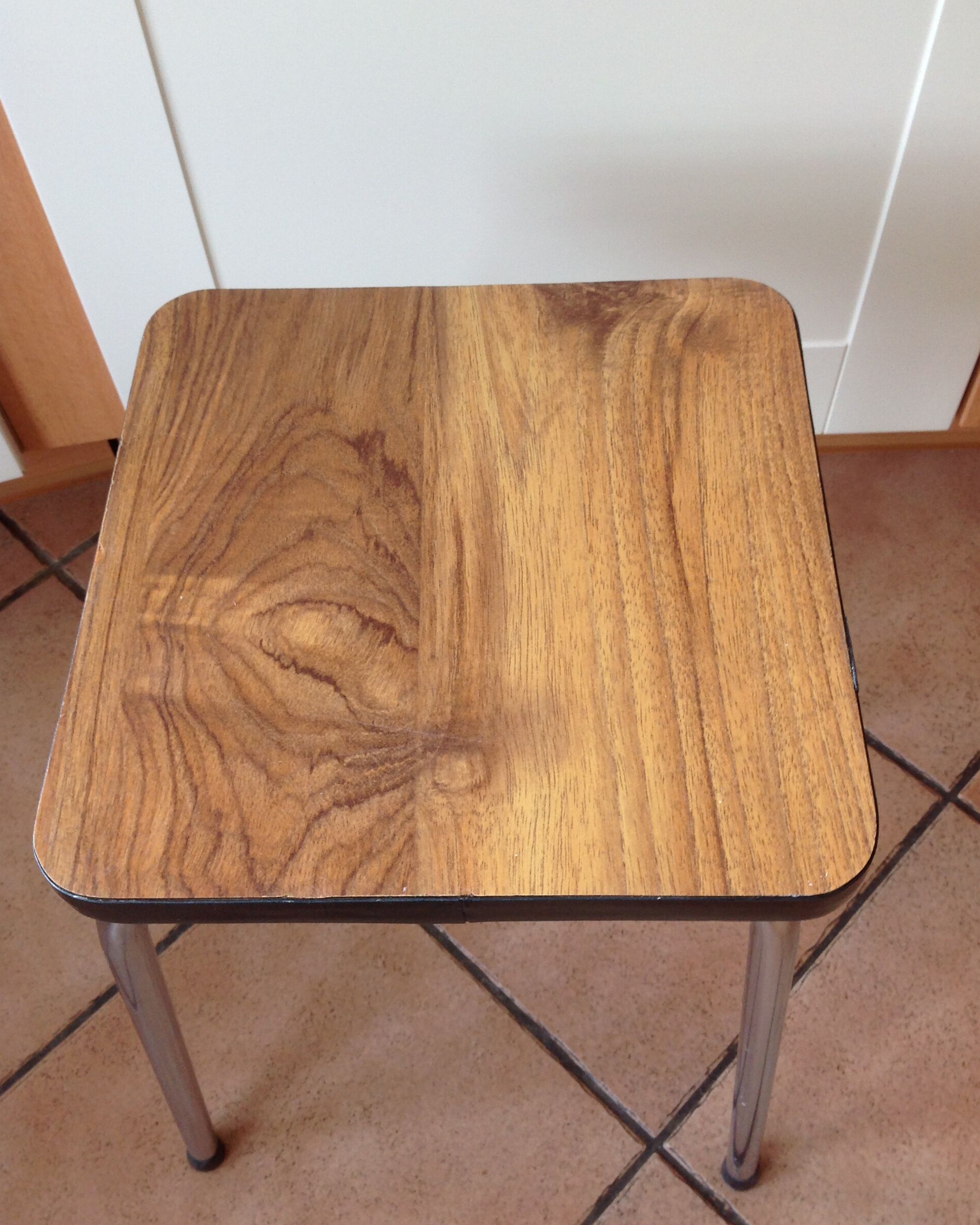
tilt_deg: -55.9
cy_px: 608
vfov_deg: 49.1
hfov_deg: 40.1
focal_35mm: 37
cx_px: 494
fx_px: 1341
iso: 64
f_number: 2.4
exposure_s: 1/15
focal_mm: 4.28
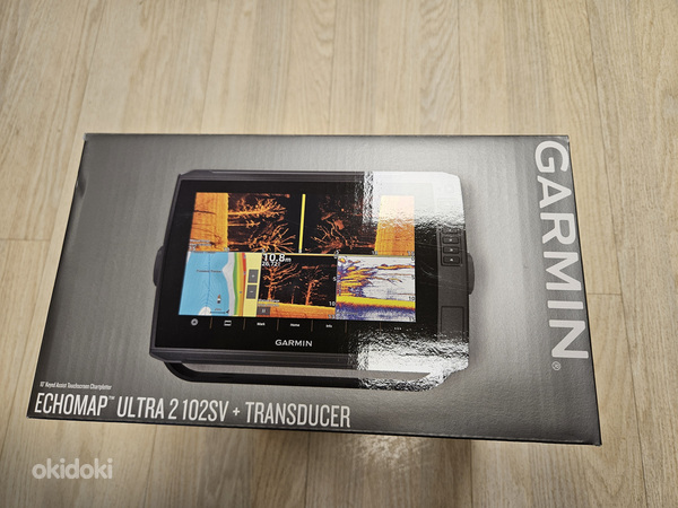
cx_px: 339
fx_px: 450
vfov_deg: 58.9
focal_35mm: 23
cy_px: 254
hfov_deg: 73.9
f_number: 1.8
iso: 100
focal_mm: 5.4
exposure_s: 1/101
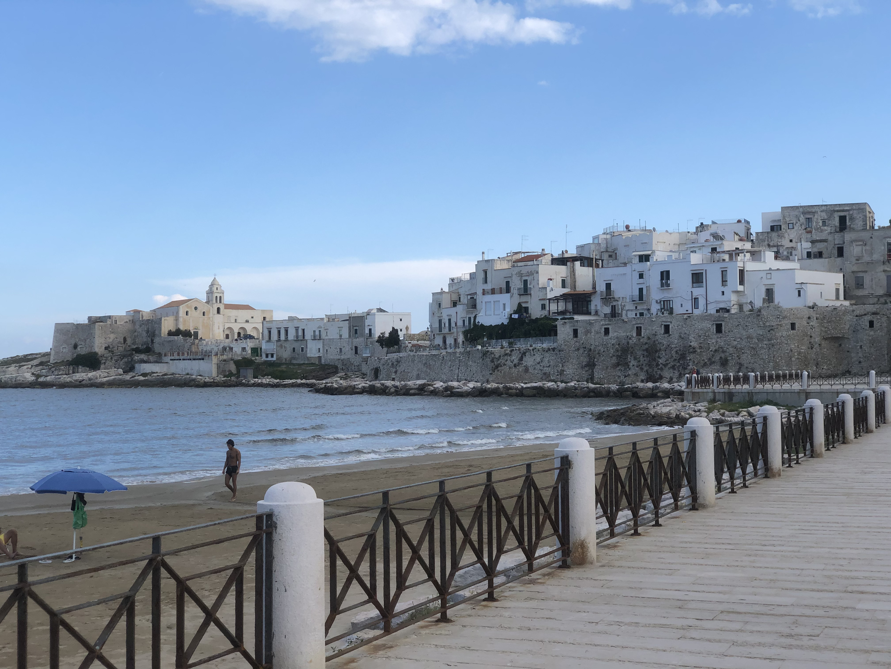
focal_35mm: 52
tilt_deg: +1.0
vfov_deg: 28.0
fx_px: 1338
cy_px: 334
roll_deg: +1.5
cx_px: 446
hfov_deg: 36.8
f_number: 2.4
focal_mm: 6
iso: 16
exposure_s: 1/774
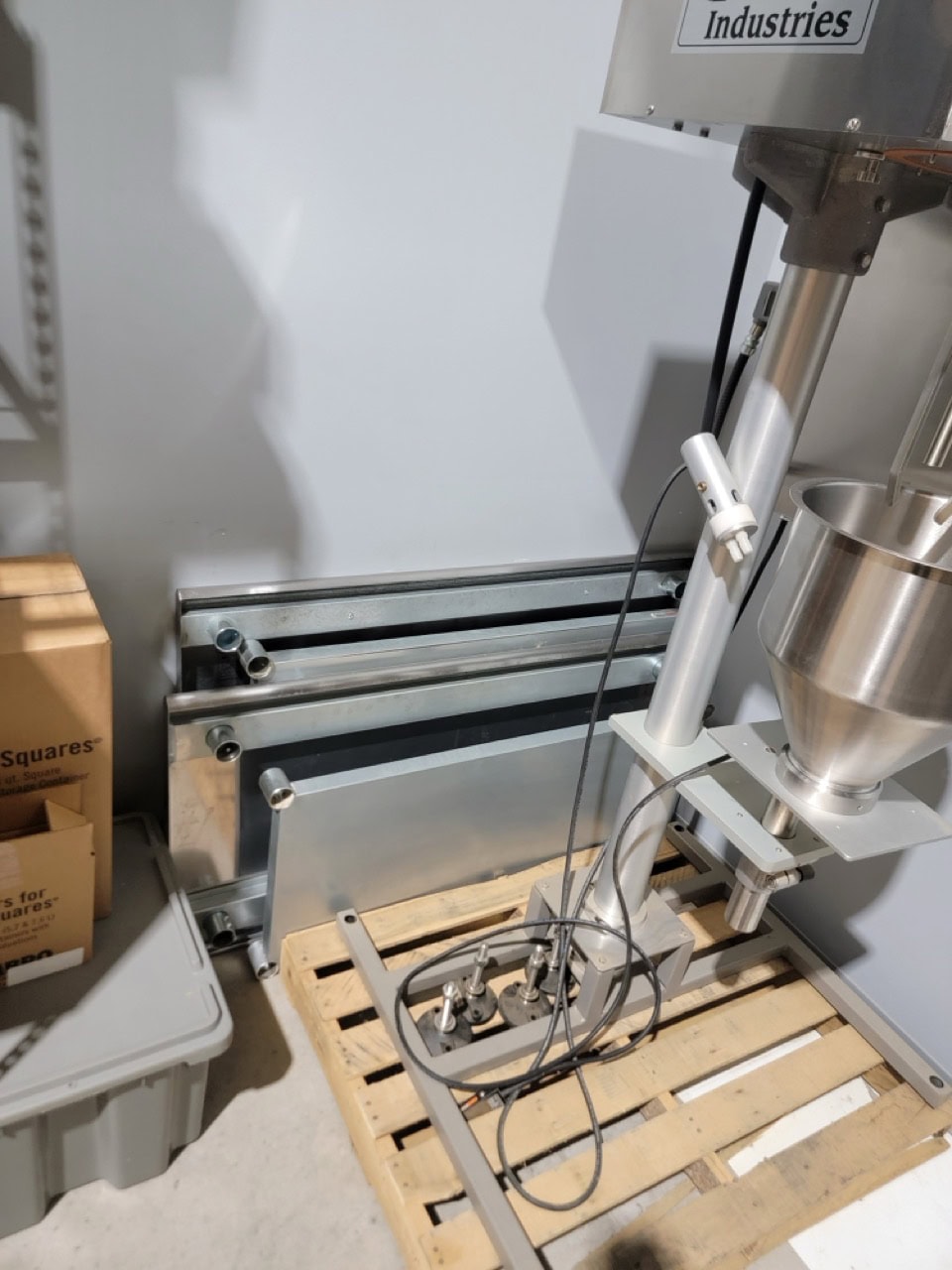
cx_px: 476
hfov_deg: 56.8
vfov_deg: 71.6
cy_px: 635
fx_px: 880
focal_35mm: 24
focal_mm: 6.7
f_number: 1.8
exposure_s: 1/40
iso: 500
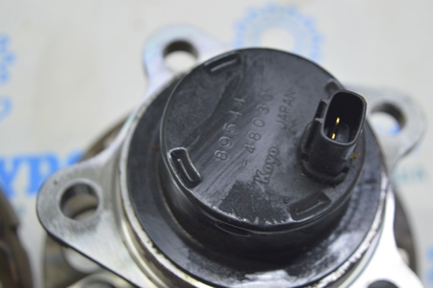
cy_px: 144
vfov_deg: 20.1
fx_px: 811
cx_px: 216
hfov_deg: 29.9
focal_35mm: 68
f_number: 5.6
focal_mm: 45
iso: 400
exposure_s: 1/20
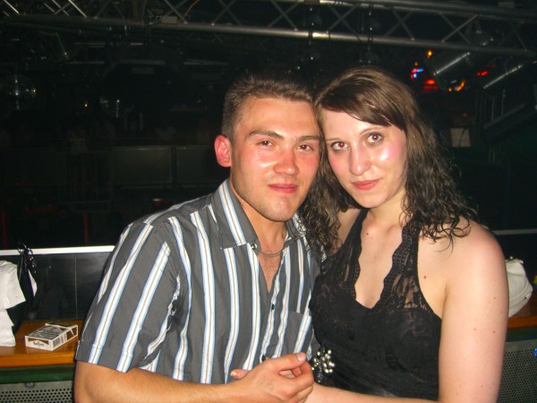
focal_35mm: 38
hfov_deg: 49.0
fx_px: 589
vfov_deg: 37.7
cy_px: 202
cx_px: 268
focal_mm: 7.9
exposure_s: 1/60
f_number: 2.8
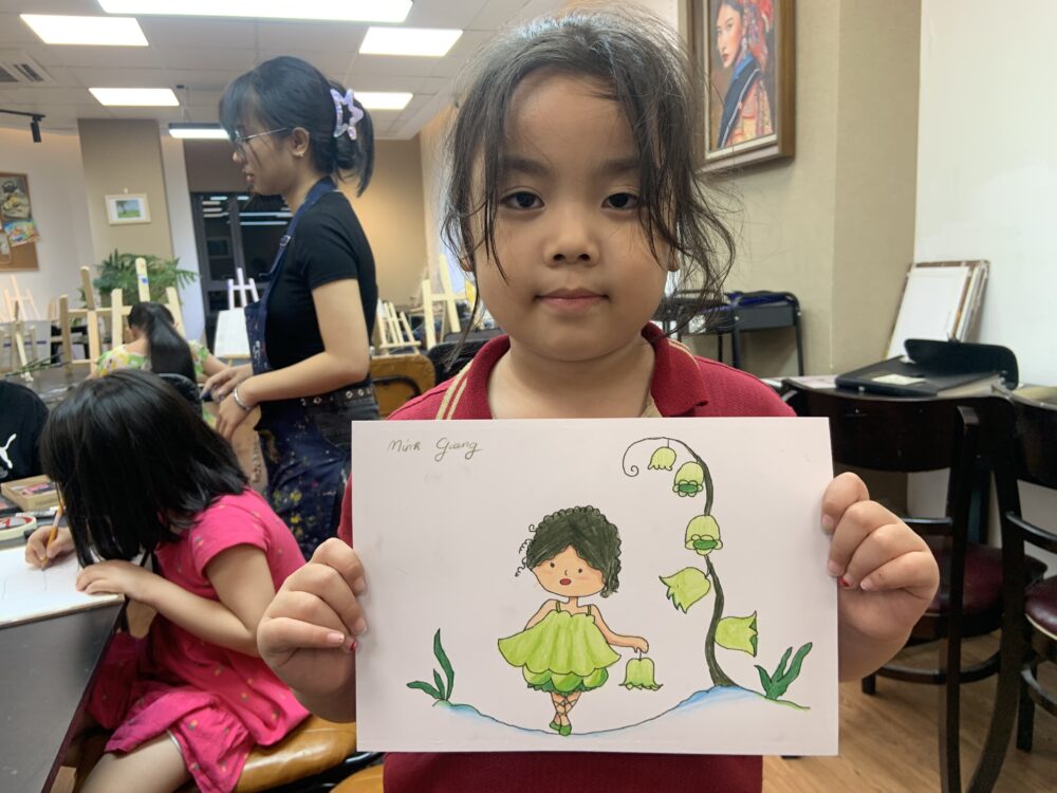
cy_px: 396
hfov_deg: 67.3
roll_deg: +3.3
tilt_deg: -8.8
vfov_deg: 53.1
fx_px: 794
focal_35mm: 26
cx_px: 528
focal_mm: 4.25
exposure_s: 1/79
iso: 100
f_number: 1.8
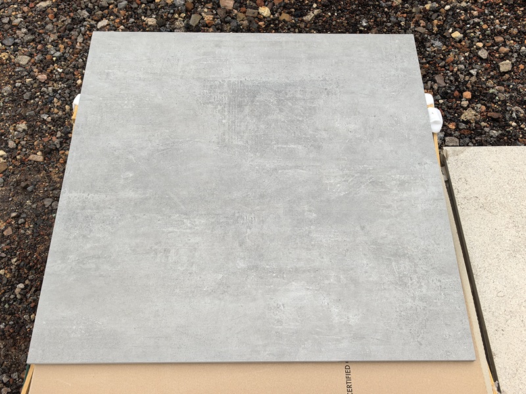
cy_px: 197
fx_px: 501
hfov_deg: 55.4
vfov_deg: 42.9
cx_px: 263
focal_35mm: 33
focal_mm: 6.98
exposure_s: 1/218
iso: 50
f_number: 2
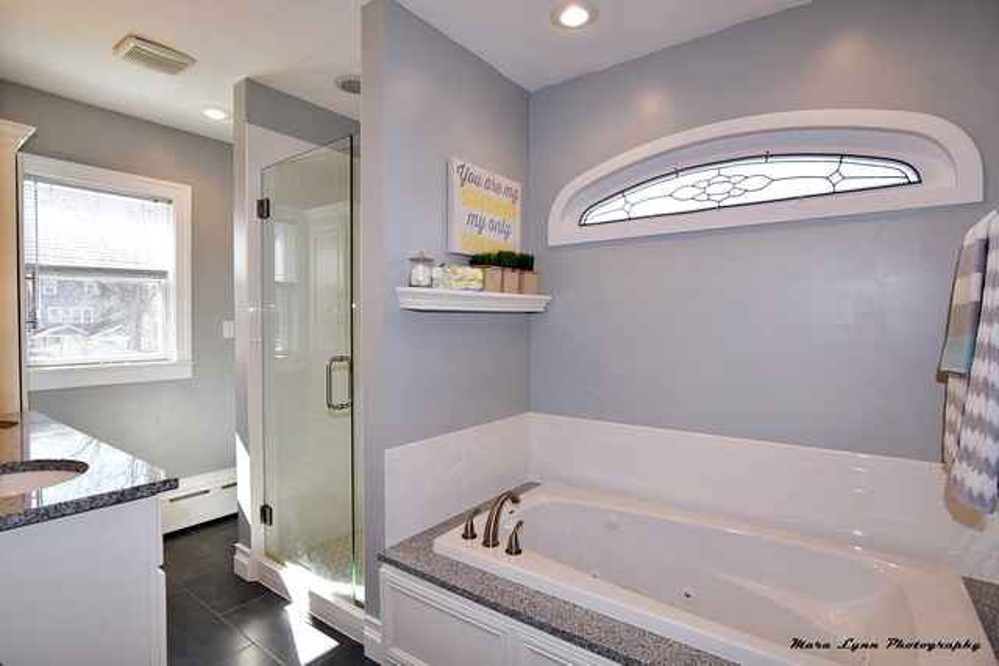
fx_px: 458
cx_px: 500
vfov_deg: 72.1
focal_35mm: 16
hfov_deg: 95.0
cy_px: 333
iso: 200
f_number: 5.6
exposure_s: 1/125
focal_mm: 11
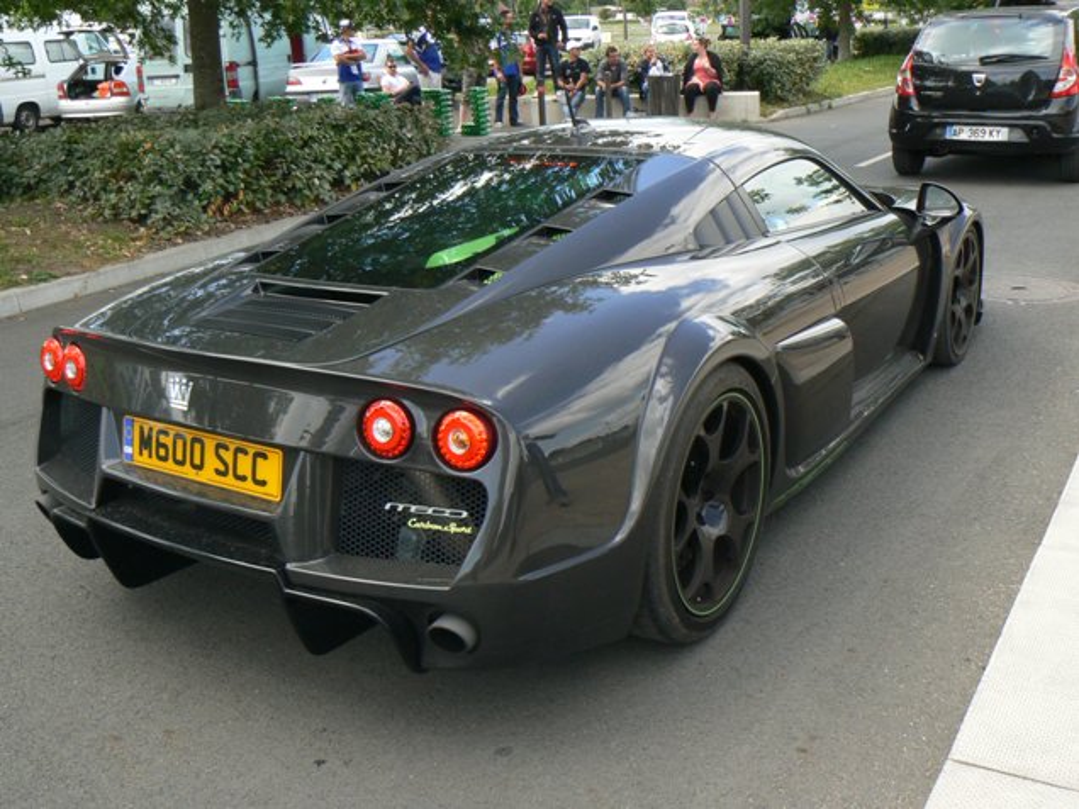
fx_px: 1122
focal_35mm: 36
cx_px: 540
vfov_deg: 39.7
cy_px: 404
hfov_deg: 51.4
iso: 100
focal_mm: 6
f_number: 8
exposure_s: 1/80
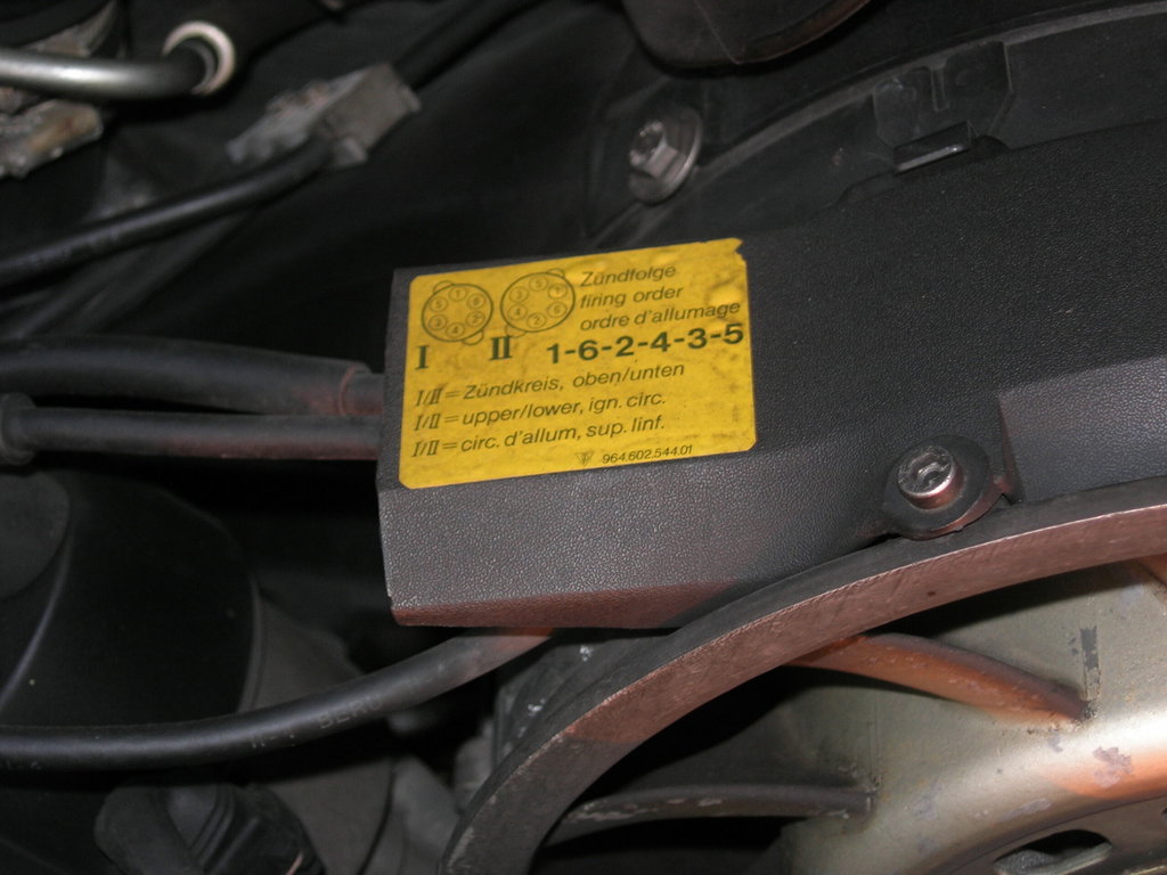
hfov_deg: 27.0
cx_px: 584
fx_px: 2427
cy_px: 438
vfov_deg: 20.4
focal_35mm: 72
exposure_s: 1/60.1
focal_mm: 14.9
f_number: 3.7
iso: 64
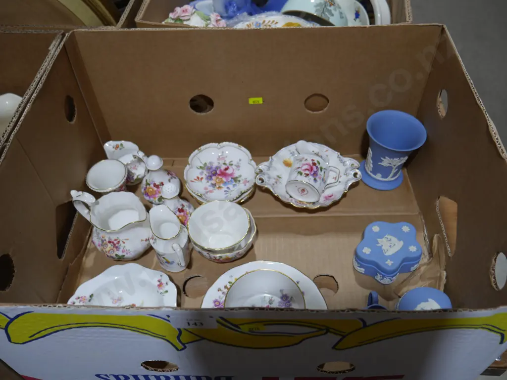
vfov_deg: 44.2
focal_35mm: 32
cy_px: 190
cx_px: 254
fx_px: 469
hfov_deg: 56.8
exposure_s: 1/125
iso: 200
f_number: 3.6
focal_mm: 16
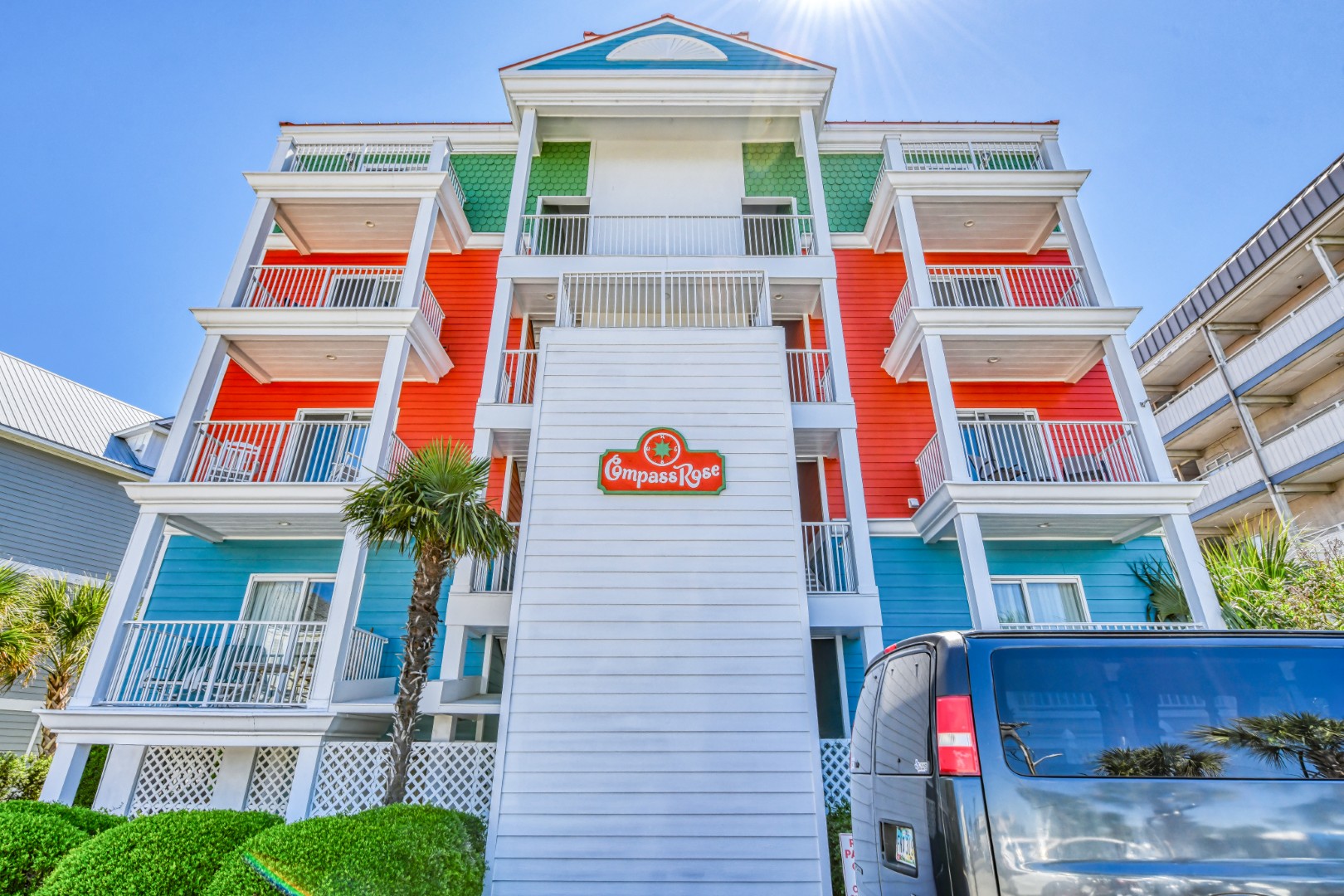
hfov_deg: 90.0
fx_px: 672
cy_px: 448
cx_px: 672
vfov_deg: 67.4
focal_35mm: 18
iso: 500
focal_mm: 18
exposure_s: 1/80
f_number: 8
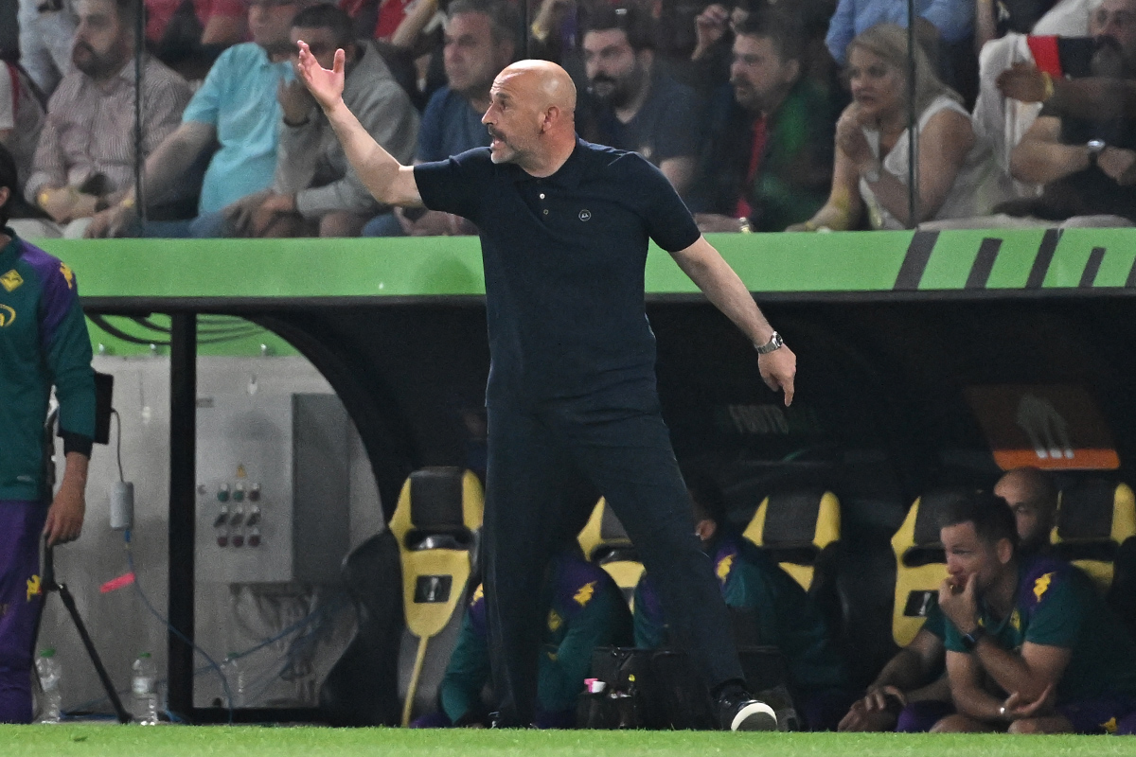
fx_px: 18932
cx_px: 568
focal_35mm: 600
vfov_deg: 2.3
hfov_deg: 3.4
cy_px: 378
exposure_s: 1/1250
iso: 5000
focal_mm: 400
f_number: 4
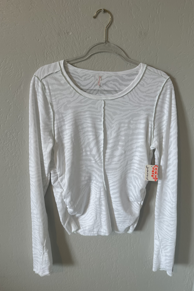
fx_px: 202
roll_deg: -0.6
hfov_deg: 51.3
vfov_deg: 71.5
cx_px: 101
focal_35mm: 25
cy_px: 146
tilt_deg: -15.6
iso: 100
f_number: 1.78
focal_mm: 6.86
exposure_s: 1/120
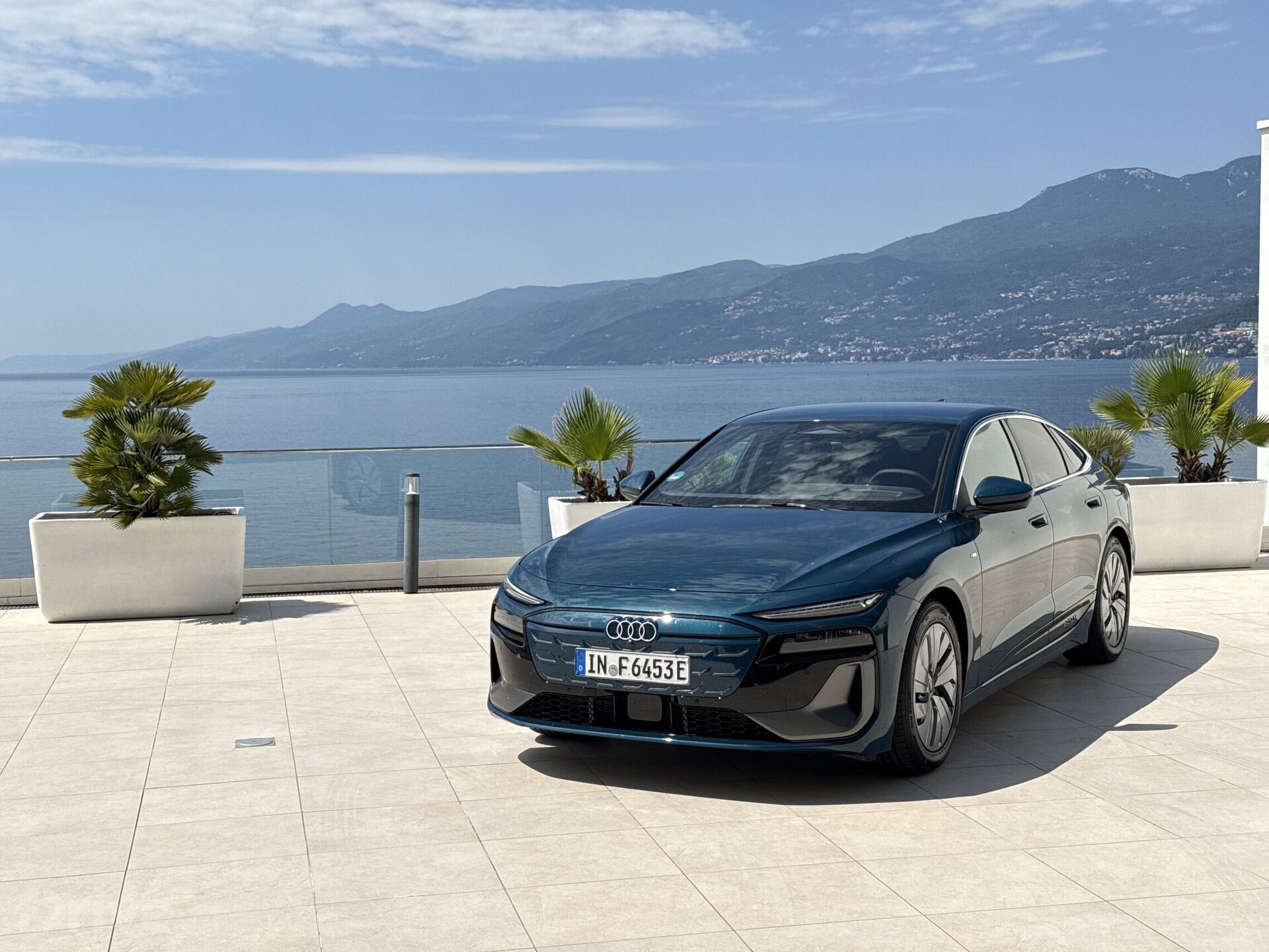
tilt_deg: -3.9
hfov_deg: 39.7
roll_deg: +0.6
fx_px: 1760
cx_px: 634
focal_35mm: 48
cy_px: 476
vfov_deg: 30.3
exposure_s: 1/5587
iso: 100
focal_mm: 6.76
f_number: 1.78
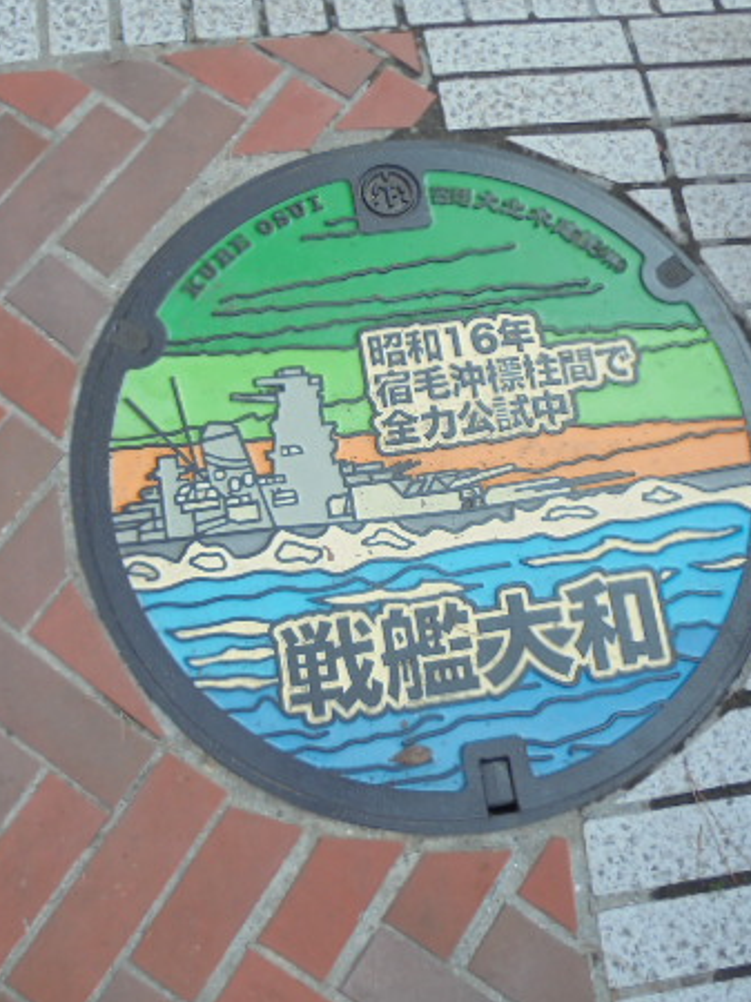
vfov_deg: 50.1
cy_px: 472
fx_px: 1071
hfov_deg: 38.6
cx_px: 368
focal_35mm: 37
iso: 100
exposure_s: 1/160
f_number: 3.5
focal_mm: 4.6
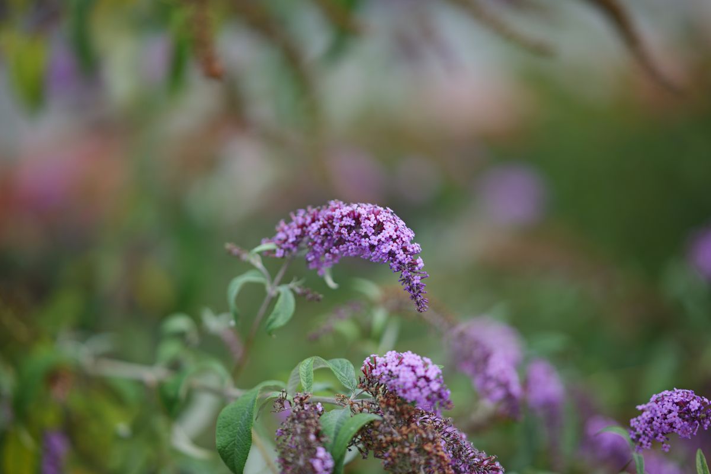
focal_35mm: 85
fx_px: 1679
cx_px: 356
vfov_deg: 16.1
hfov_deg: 23.9
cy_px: 237
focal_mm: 85
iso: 100
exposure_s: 1/3200
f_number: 1.2
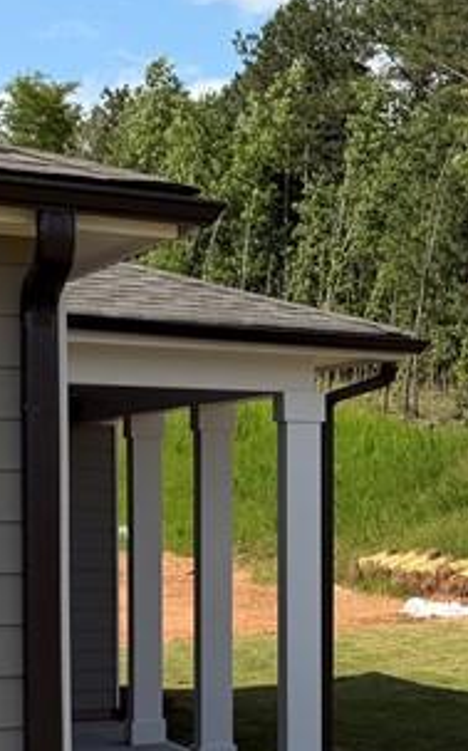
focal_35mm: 86
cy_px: 540
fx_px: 1758
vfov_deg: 23.9
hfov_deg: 12.0
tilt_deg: -0.8
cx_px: 1149
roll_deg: -0.1
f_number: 1.78
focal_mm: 6.76
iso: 80
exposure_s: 1/3759
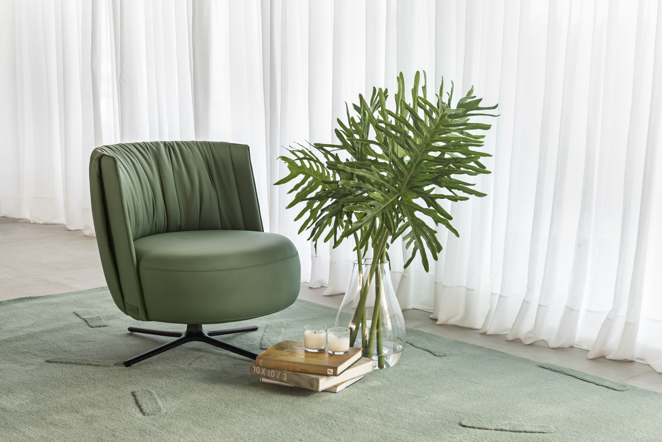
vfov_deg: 21.9
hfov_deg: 32.4
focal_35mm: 62
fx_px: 1140
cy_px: 221
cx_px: 331
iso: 200
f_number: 10
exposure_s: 1/3
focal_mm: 62
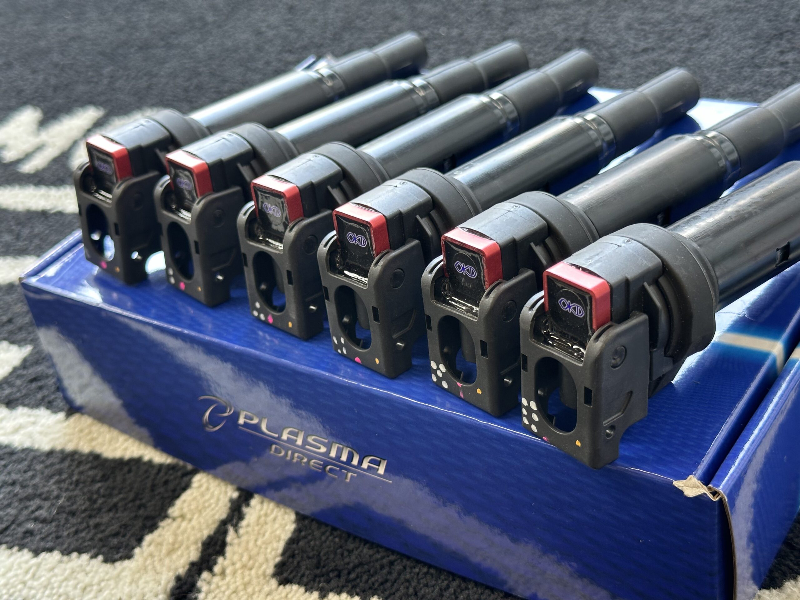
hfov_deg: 39.7
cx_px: 400
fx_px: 1109
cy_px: 300
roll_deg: +15.0
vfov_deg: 30.3
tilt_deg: -34.4
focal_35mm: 48
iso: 125
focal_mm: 6.86
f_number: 1.78
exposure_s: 1/60
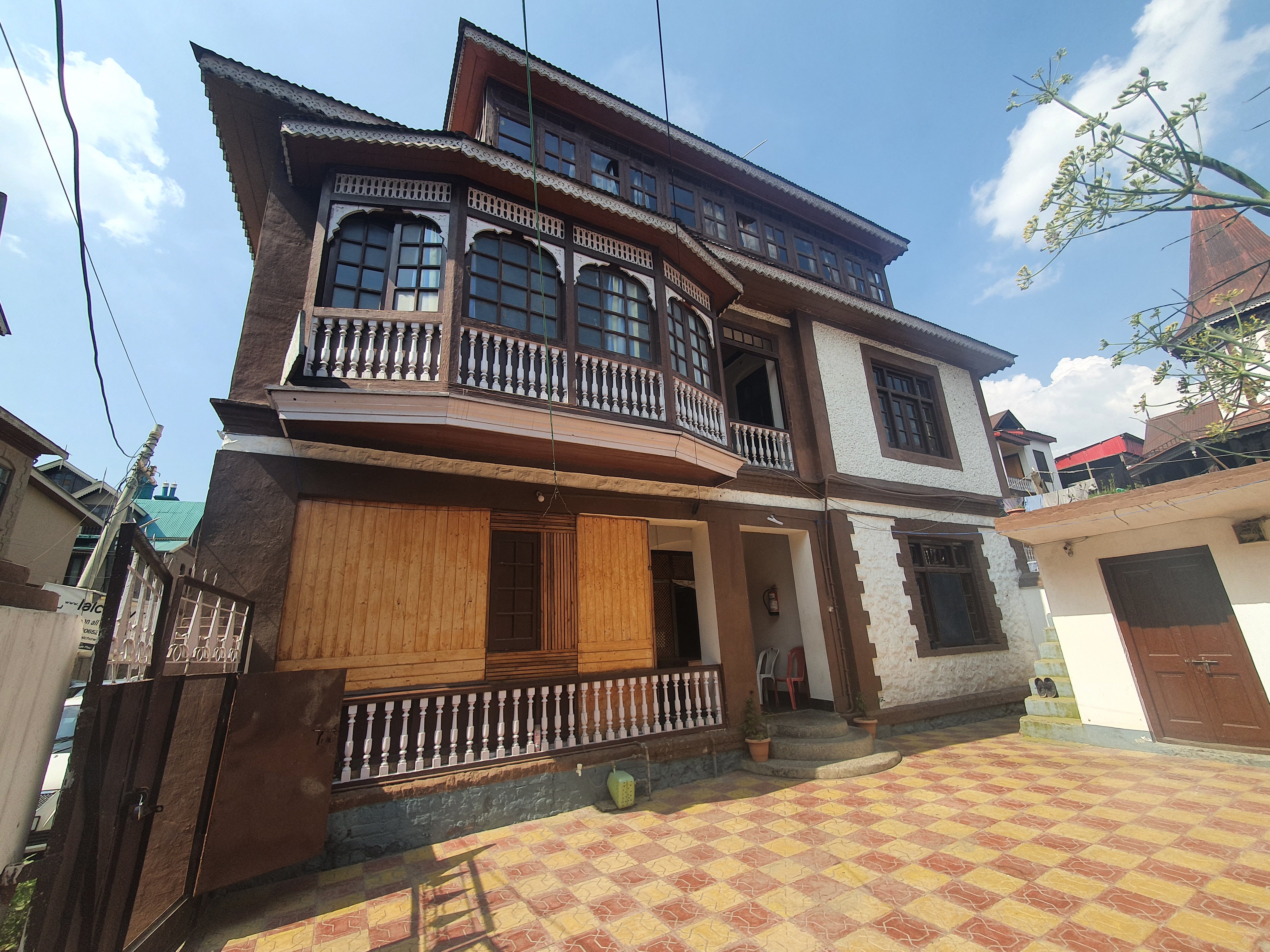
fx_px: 477
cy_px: 476
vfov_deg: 89.9
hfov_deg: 106.2
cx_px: 635
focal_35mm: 13
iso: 50
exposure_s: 1/622
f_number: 2.2
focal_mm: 1.8
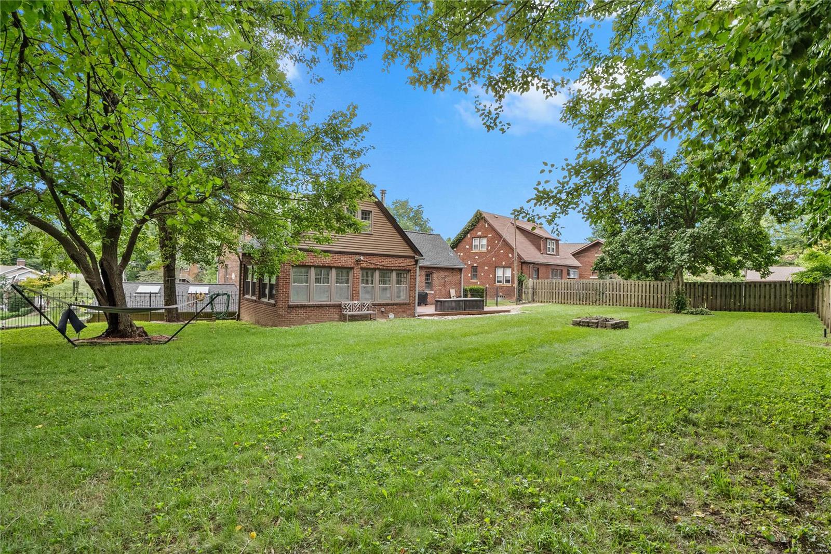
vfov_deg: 67.4
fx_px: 416
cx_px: 416
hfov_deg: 90.0
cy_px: 277
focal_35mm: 18
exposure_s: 1/60
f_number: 8
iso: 400
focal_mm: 9
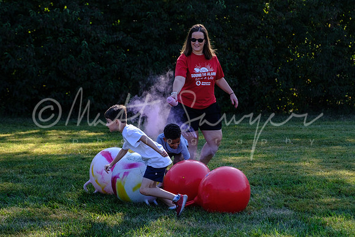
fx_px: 1300
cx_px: 201
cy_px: 134
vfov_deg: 10.4
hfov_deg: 15.5
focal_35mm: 132
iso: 200
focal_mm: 55
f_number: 2.8
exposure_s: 1/1100
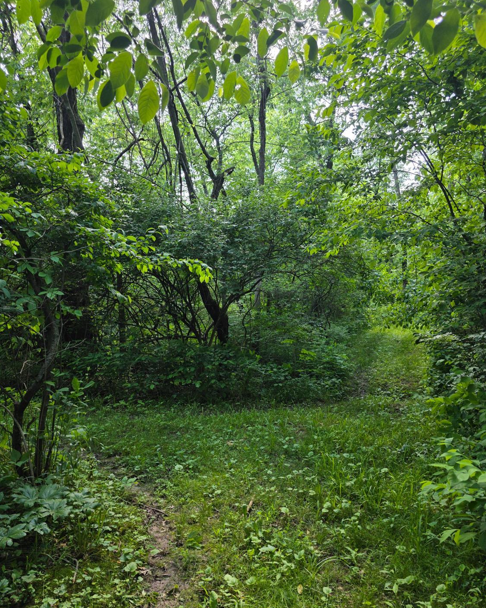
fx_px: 432
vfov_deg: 70.3
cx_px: 243
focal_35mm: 24
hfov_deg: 58.8
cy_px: 313
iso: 32
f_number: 1.7
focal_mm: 6.3
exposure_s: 1/180
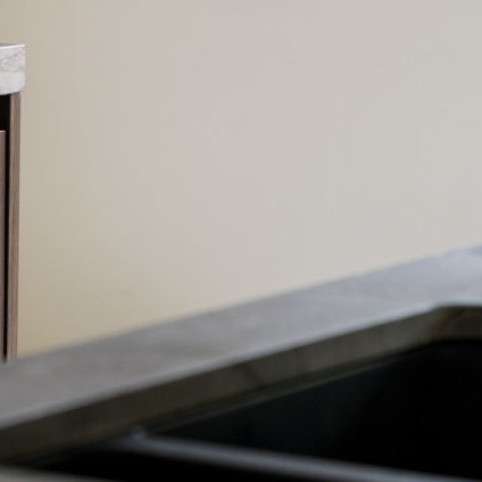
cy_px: -191
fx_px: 3639
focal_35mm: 231
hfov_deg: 7.5
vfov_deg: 7.5
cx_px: -136
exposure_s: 1/100
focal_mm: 60
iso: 250
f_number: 3.5
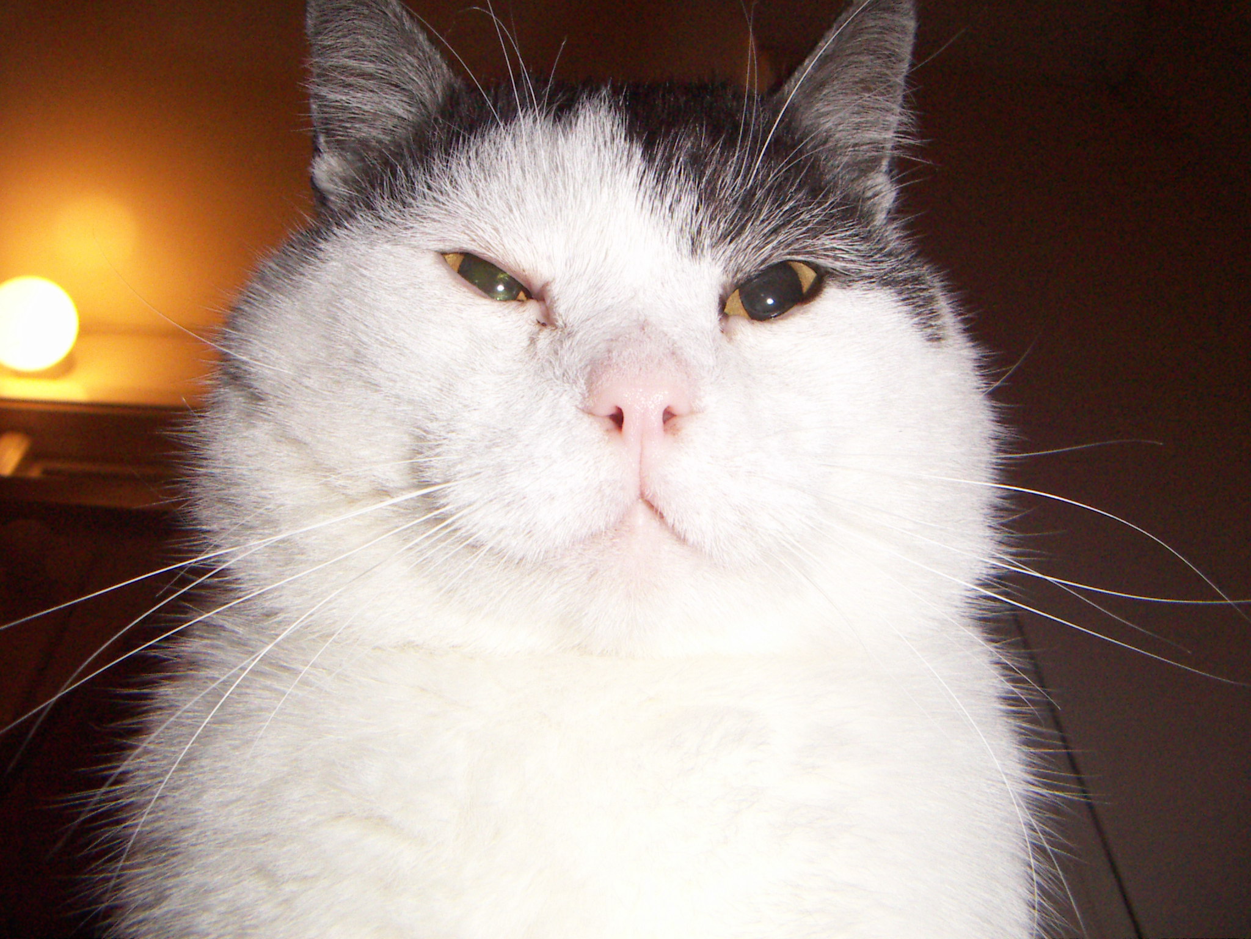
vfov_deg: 39.7
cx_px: 626
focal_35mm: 36
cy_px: 470
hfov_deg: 51.4
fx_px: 1301
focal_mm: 4.7
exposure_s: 1/50
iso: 200
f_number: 6.7
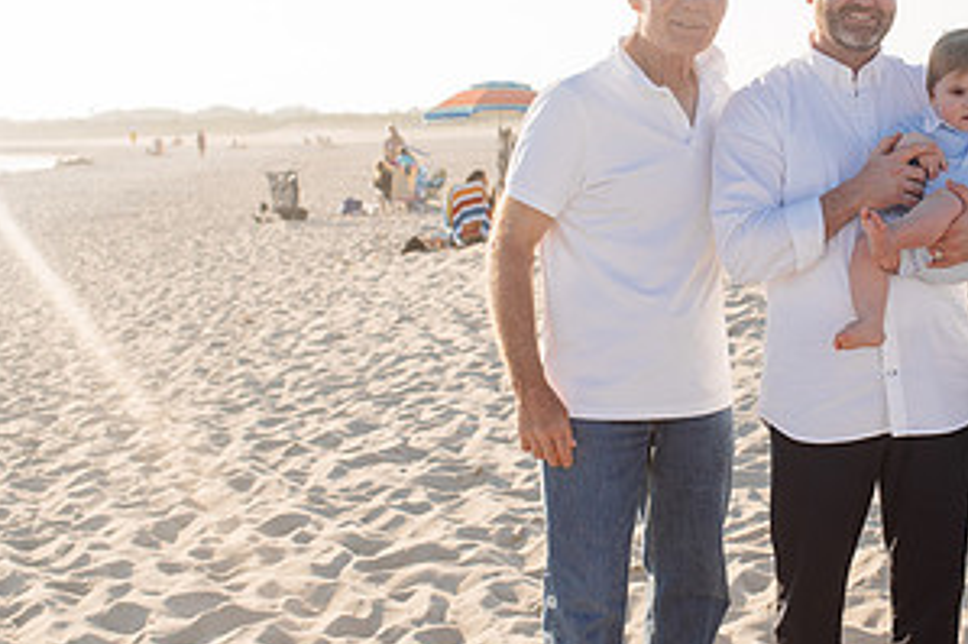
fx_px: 1827
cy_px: 286
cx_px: 722
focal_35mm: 68
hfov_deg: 29.2
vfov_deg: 20.0
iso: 160
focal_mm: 35
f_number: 4
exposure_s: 1/800
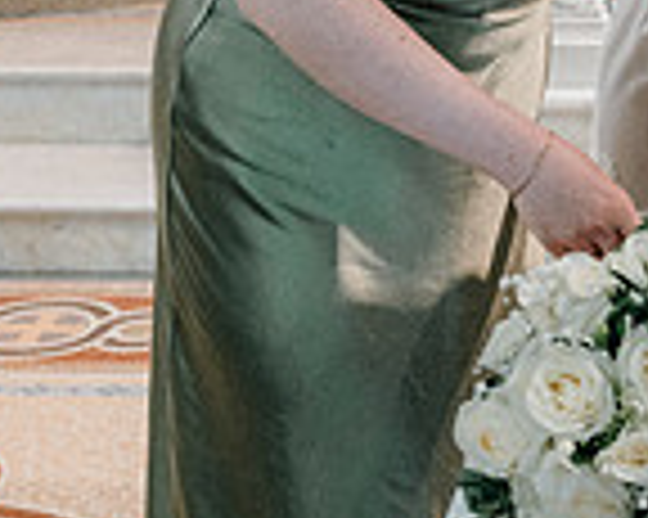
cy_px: -92
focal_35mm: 129
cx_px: 914
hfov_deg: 14.1
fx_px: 2472
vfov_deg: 11.7
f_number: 3.5
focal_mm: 34
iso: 4000
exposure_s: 1/160
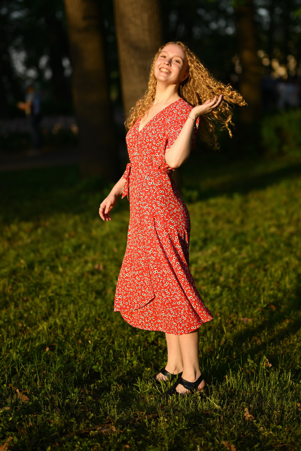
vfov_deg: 33.9
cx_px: 155
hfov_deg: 23.0
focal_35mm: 59
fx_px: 740
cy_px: 186
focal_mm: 50
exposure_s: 1/2000
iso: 64
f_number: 1.2
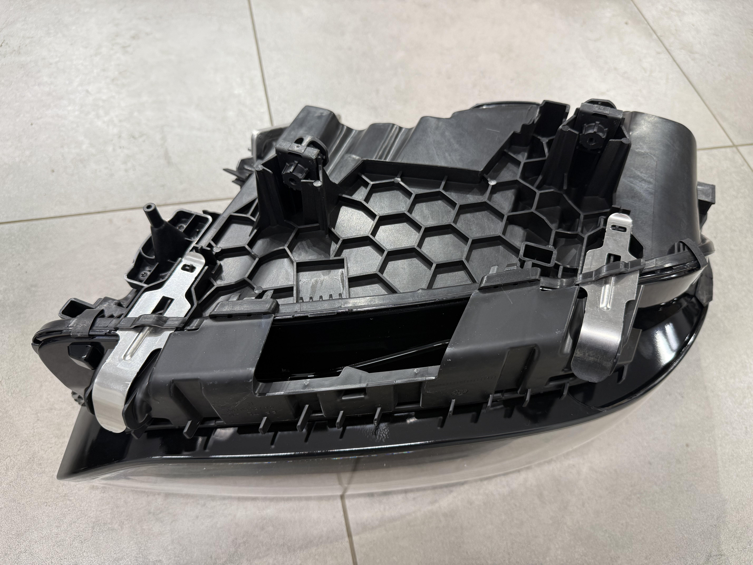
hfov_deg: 71.6
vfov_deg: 56.8
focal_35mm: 24
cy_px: 282
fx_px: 522
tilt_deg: -59.1
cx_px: 376
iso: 100
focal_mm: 6.76
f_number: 1.78
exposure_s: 1/84
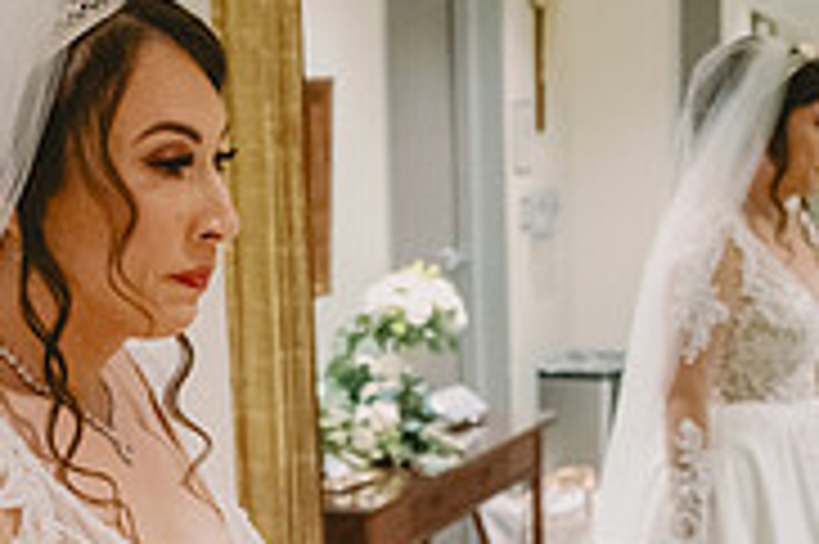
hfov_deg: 22.1
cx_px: 649
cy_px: 465
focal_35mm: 91
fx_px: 2068
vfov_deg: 14.9
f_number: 2.8
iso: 2000
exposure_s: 1/500
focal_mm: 24
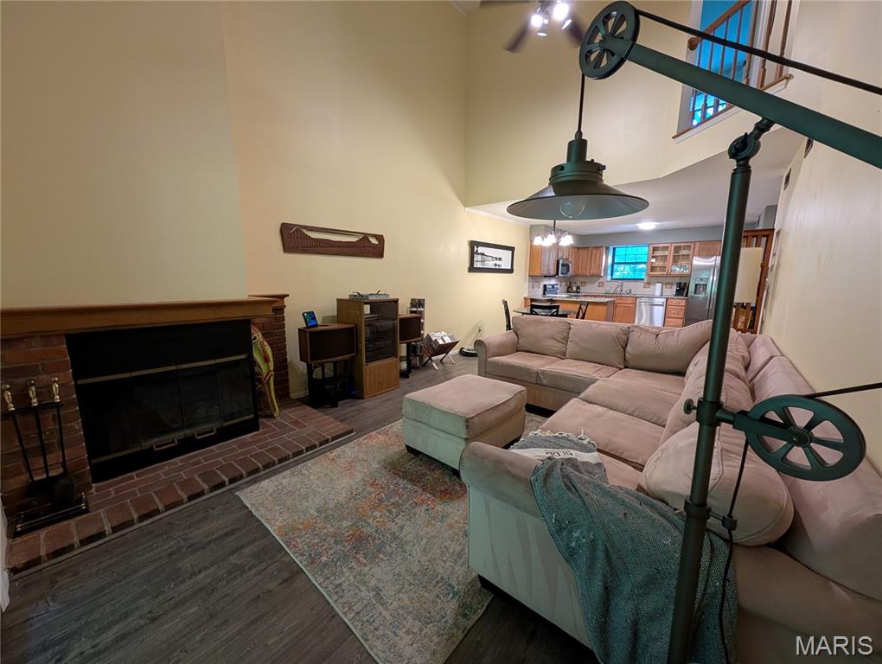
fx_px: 306
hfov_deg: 110.5
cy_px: 332
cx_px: 441
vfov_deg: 94.6
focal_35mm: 12
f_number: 1.7
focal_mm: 2.02
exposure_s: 1/24
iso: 156
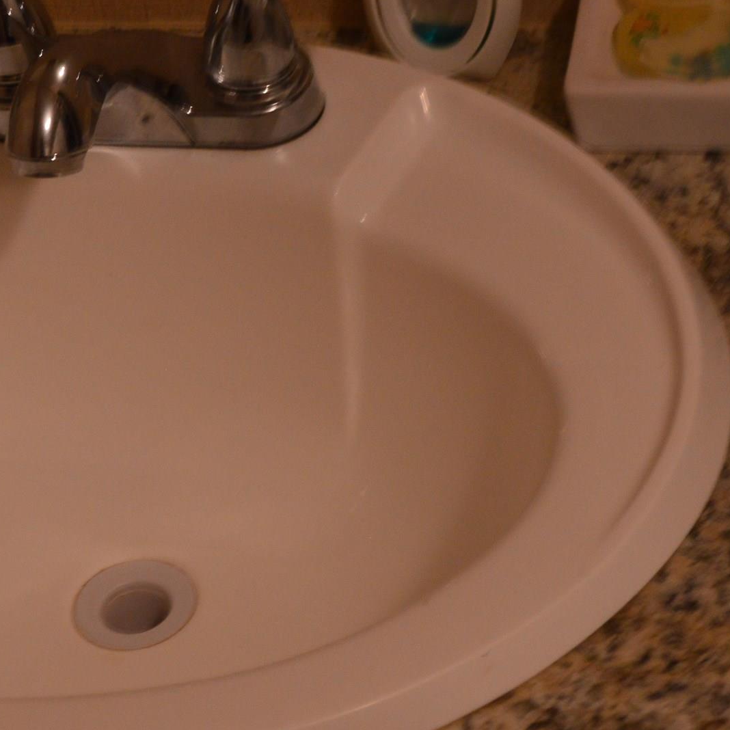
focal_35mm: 106
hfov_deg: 16.3
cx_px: 169
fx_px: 2534
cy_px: 325
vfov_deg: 16.4
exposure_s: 1/15
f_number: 6.3
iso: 450
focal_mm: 29
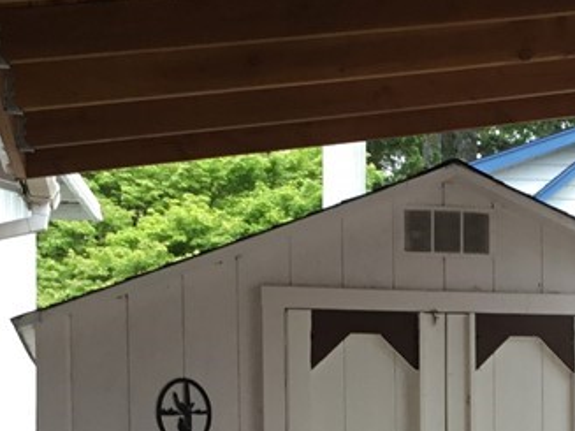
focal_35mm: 97
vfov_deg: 14.7
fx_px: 1611
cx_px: 589
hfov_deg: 19.6
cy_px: 528
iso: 40
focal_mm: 3.3
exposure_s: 1/120
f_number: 2.4
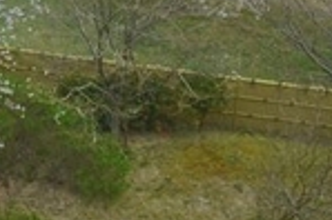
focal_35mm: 148
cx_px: -311
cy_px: -316
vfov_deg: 8.4
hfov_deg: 12.4
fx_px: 1363
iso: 125
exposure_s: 1/250
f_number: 8
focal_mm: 18
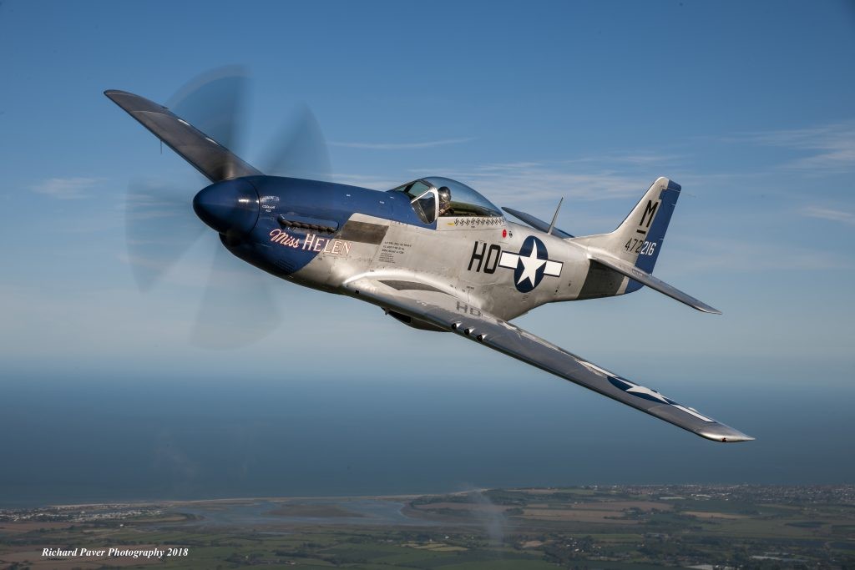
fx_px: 2019
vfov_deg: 16.1
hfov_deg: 23.9
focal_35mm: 85
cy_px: 285
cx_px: 428
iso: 100
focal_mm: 85
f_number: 14
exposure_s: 1/125
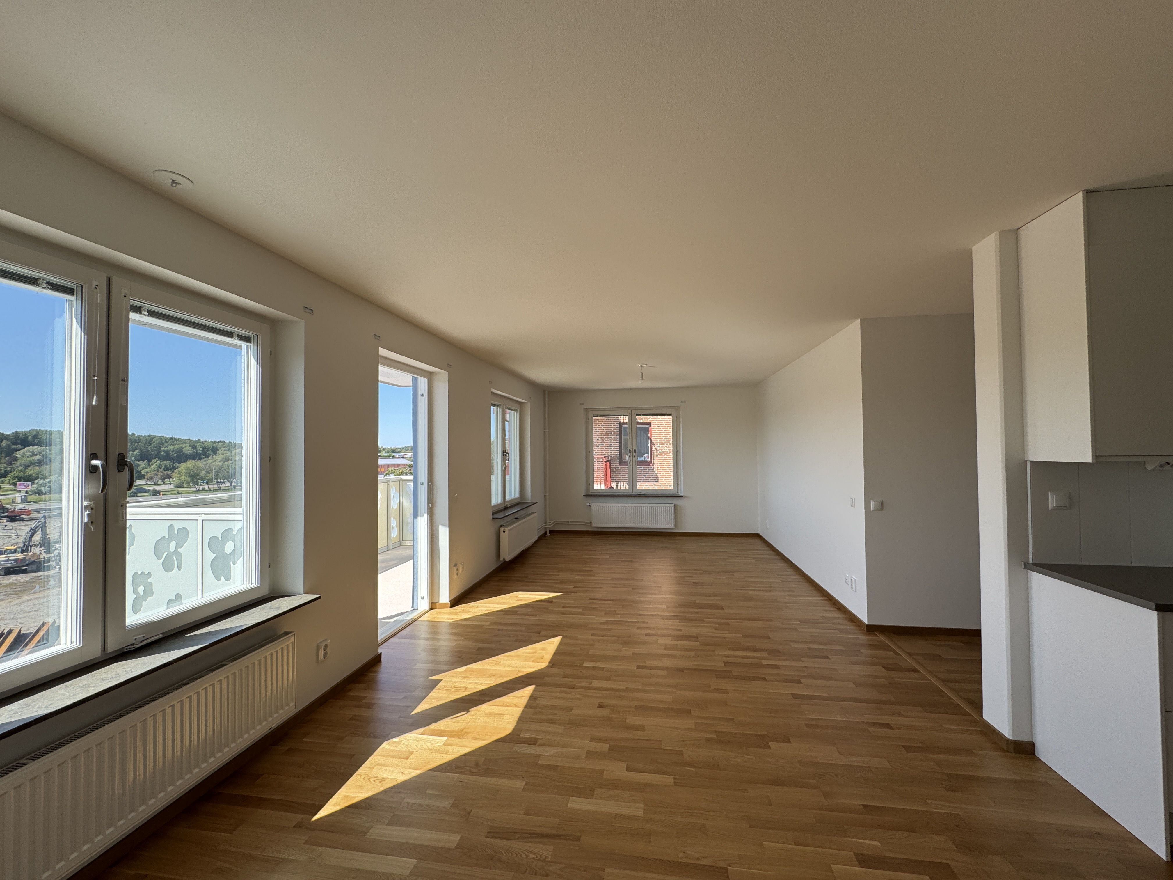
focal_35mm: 14
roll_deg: +0.6
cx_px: 586
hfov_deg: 102.1
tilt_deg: +1.2
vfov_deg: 85.7
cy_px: 440
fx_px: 474
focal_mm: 2.22
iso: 40
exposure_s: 1/349
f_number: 2.2
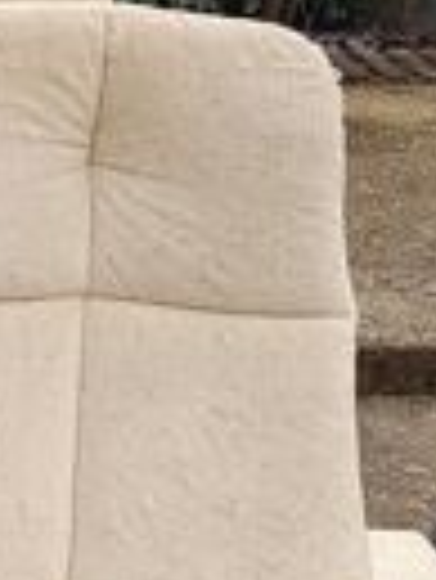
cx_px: -387
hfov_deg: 11.4
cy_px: 355
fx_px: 1995
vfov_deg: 16.5
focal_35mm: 119
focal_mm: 5.59
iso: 53
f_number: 1.88
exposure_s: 1/252
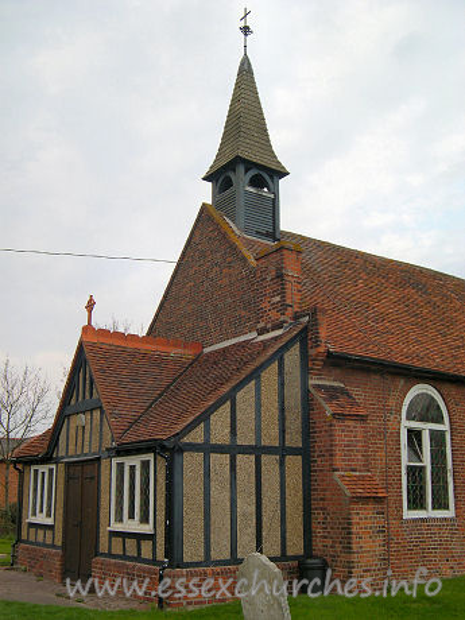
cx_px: 232
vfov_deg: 49.0
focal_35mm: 38
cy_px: 310
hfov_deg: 37.7
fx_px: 681
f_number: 2.8
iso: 100
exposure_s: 1/183
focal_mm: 8
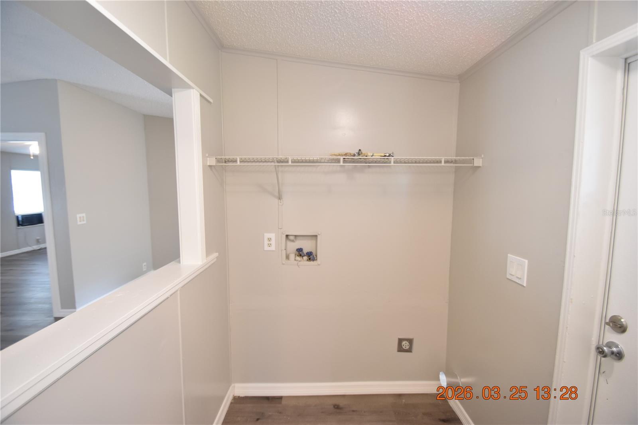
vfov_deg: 77.3
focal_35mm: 15
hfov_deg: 100.4
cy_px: 212
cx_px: 319
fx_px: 266
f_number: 3.5
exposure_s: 1/20
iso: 800
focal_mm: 10
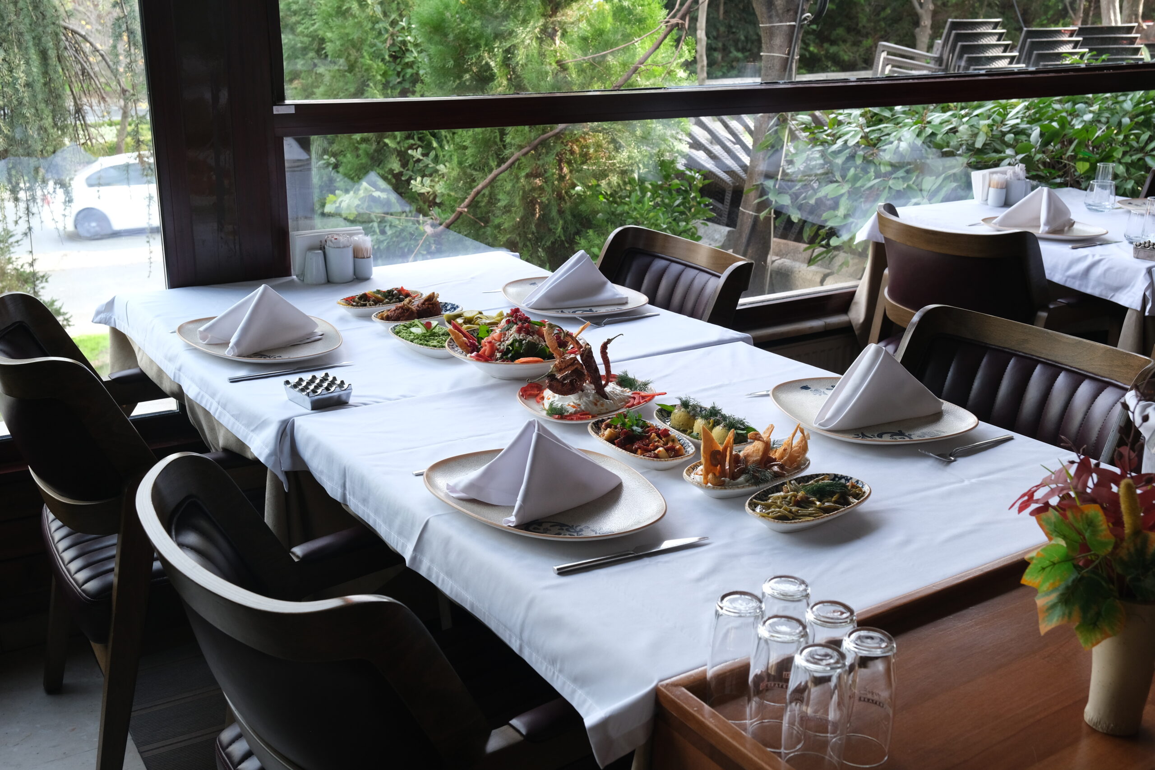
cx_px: 578
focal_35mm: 37
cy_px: 385
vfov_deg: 35.9
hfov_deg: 51.9
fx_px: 1187
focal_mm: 24.9
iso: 800
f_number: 6.4
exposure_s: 1/60
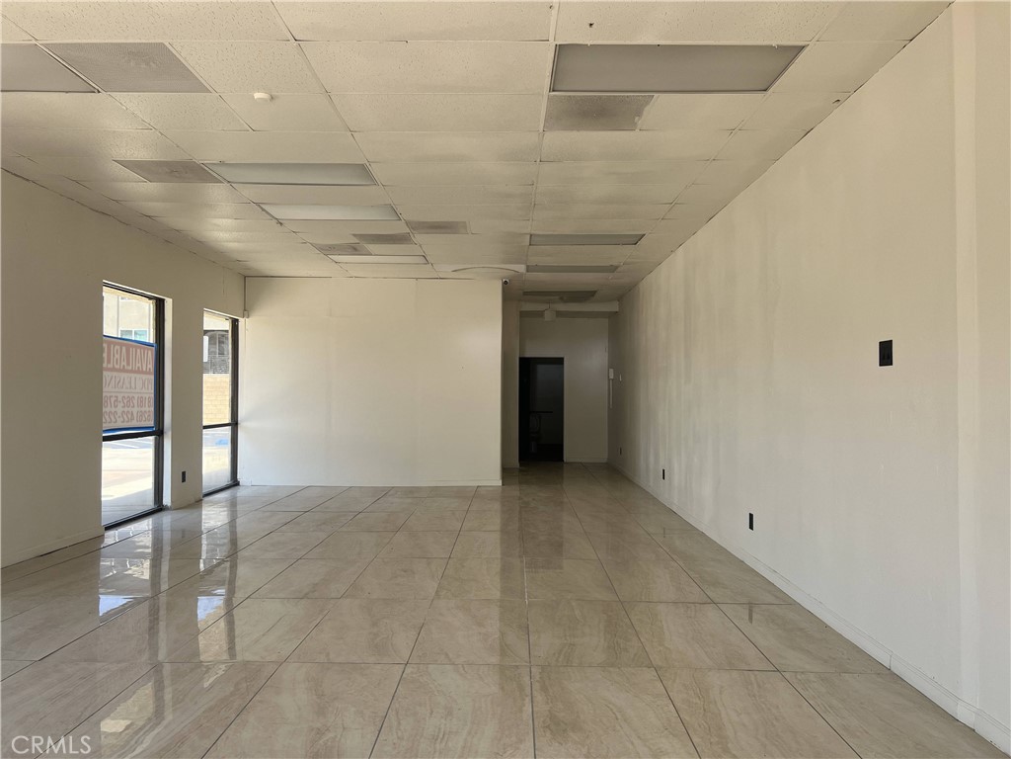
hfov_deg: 67.3
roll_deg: -0.2
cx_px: 506
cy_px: 380
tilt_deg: +0.8
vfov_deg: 53.1
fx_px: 759
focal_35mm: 26
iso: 50
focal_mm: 5.7
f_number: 1.5
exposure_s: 1/309
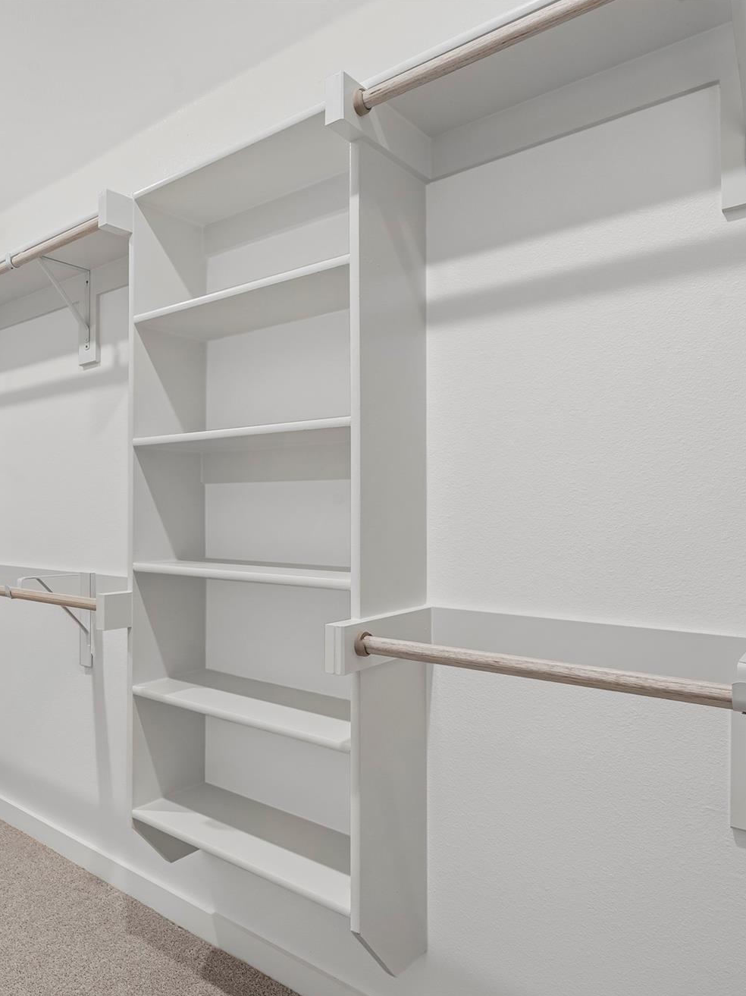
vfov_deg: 69.0
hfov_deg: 50.1
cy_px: 515
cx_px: 114
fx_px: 724
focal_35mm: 25
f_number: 11
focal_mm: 16.8
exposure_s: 1/1.67
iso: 200
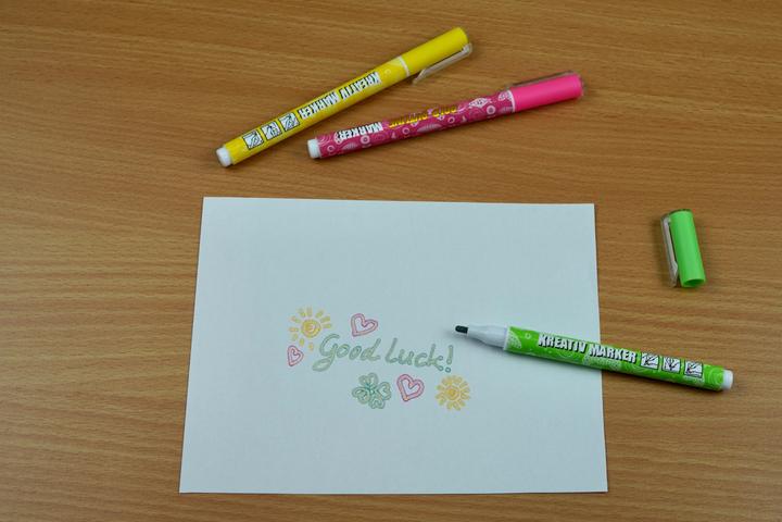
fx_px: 1086
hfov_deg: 39.6
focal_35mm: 50
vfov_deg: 27.0
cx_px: 391
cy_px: 261
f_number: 8
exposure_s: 1/125
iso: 400
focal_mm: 50
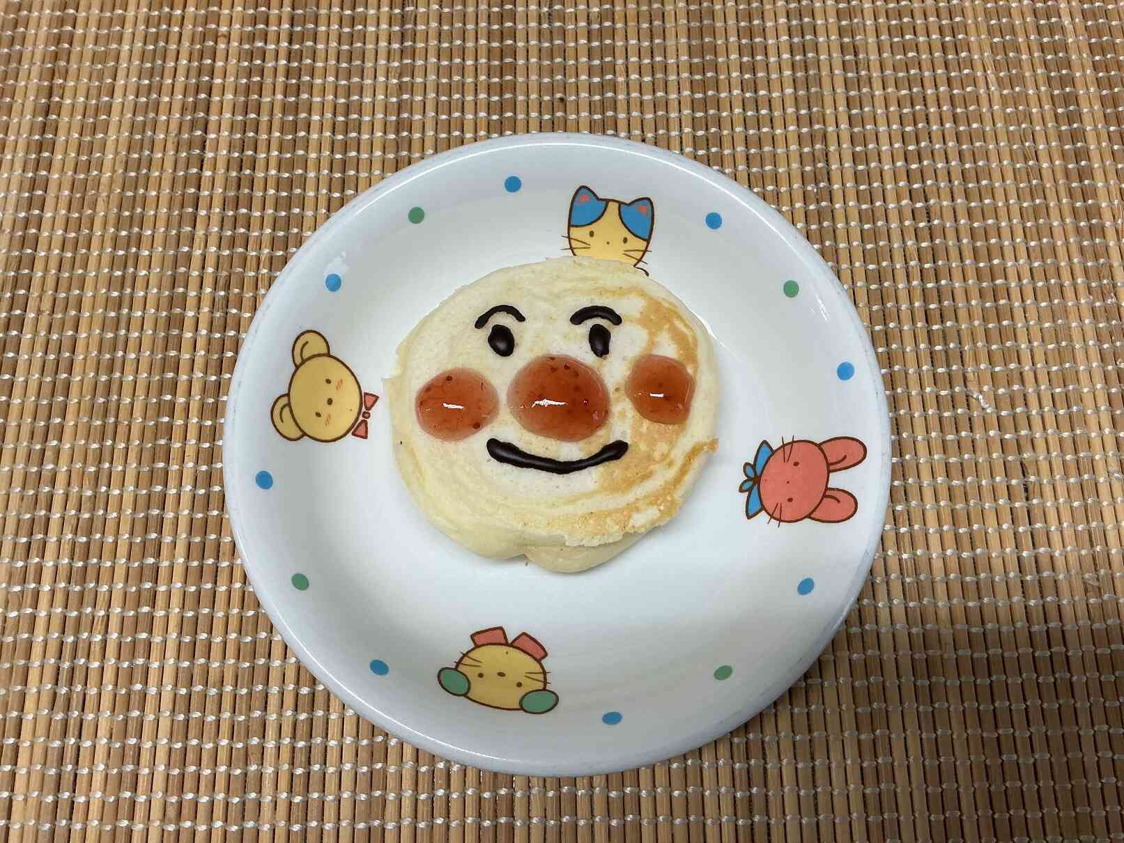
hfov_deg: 61.7
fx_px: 942
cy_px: 422
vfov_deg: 48.2
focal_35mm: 29
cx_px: 562
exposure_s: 1/100
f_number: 1.8
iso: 50
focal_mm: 3
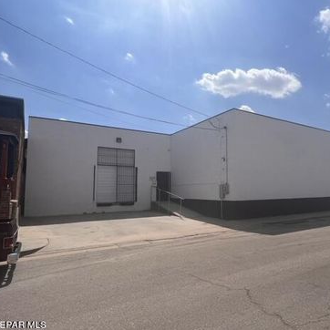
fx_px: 237
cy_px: 169
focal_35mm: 22
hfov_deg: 68.0
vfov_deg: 69.6
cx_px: 216
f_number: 1.8
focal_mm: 1.57
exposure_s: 1/3922
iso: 32
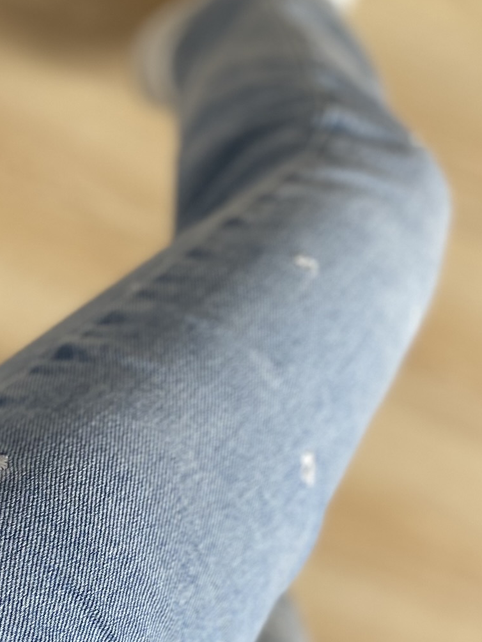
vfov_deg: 34.6
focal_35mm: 53
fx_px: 984
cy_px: 546
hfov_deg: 27.4
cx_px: 161
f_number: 1.8
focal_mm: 4.25
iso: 125
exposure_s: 1/93
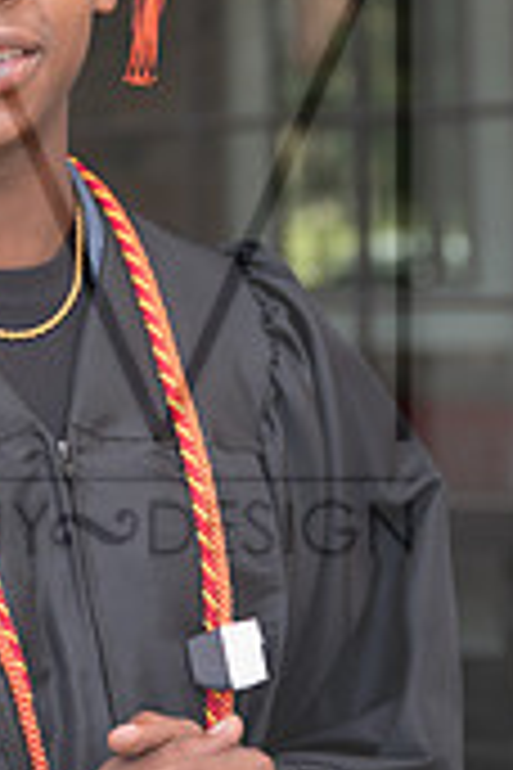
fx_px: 2586
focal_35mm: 121
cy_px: 225
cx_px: -47
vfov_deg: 16.9
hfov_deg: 11.2
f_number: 2.8
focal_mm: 46
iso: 200
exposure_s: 1/250
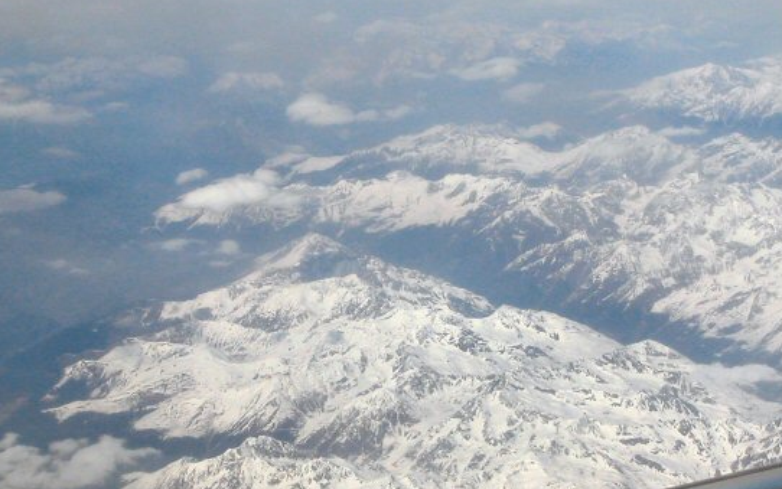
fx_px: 2963
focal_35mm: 139
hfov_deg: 15.0
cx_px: 427
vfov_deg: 9.4
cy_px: 309
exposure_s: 1/742
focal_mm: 16.8
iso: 100
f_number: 4.8
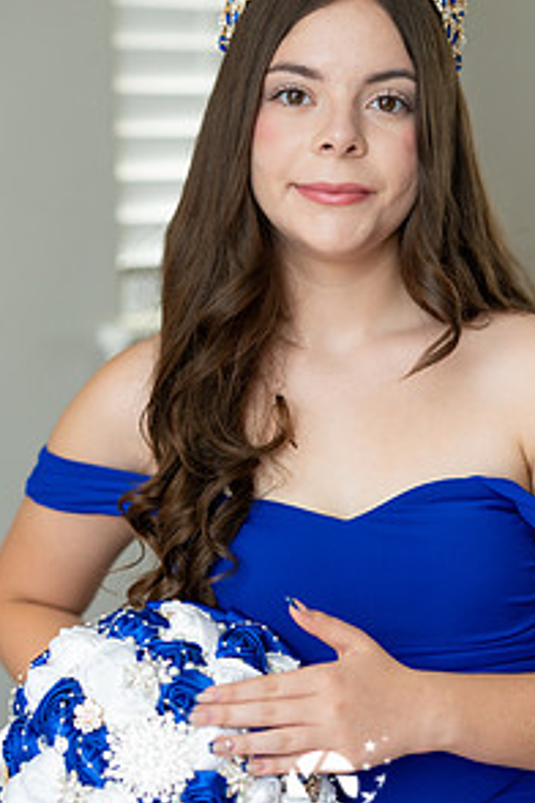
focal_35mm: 130
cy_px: 330
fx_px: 2898
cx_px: 328
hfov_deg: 10.5
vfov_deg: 15.8
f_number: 2
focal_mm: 85
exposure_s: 1/160
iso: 400
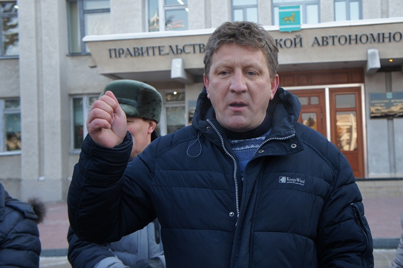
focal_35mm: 57
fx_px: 637
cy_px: 141
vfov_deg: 23.7
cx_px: 238
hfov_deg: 35.0
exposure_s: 1/100
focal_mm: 32
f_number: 5
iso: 200
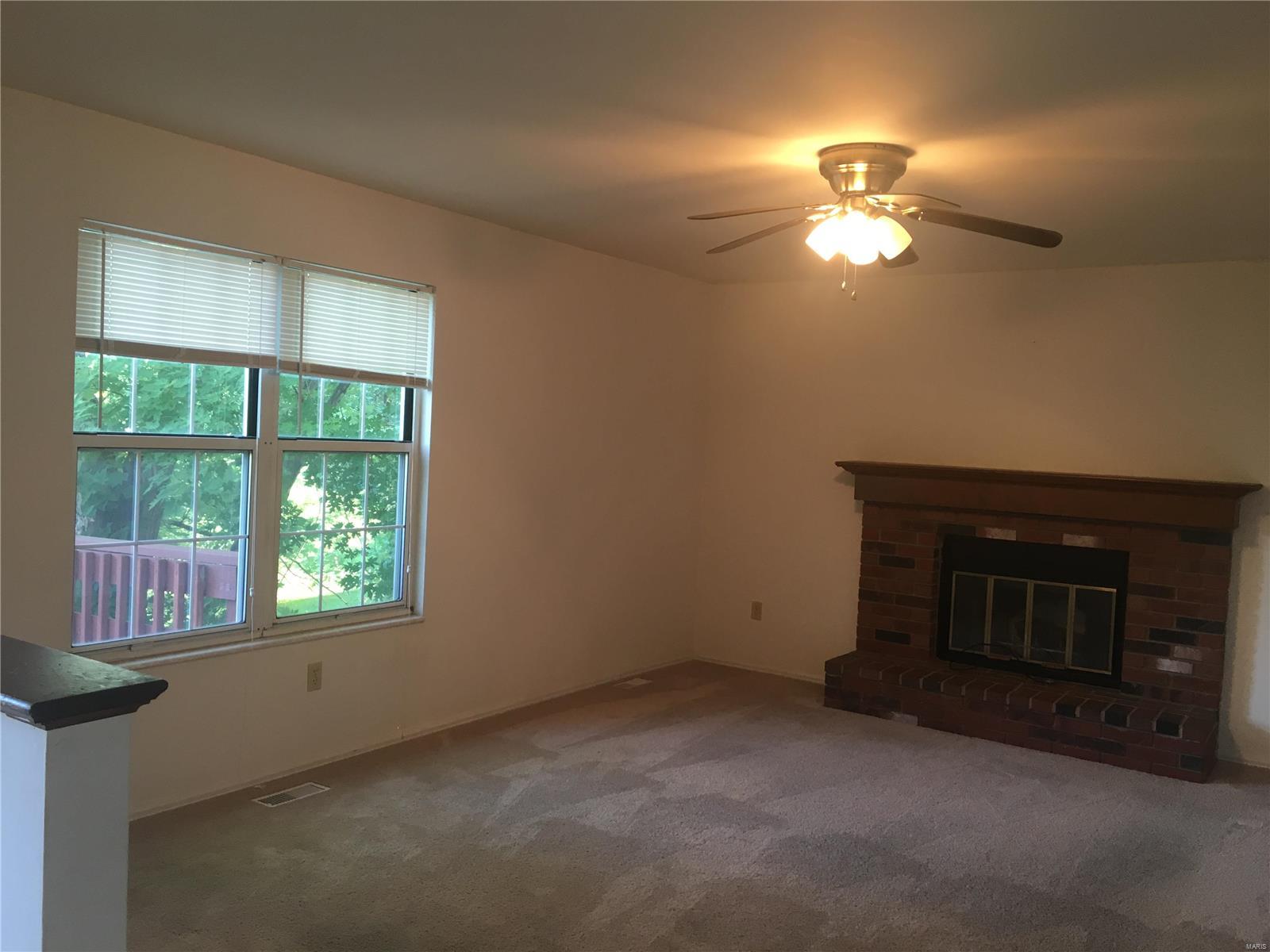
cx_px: 635
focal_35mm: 29
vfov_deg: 48.2
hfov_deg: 61.7
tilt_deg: -2.4
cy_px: 476
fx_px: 1064
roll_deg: -1.7
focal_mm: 4.15
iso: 64
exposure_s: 1/30
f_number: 2.2
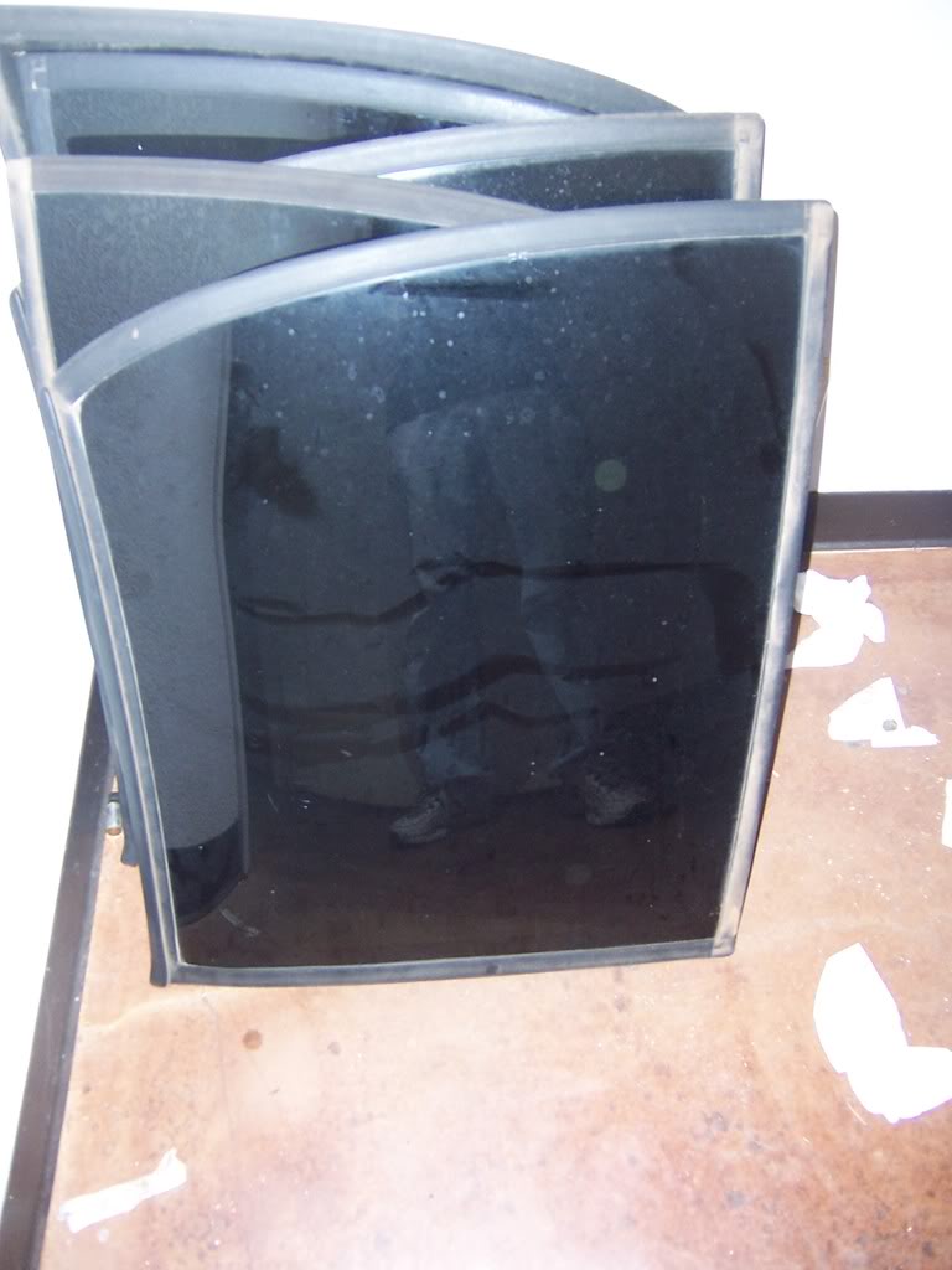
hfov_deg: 42.9
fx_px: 1210
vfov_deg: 55.4
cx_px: 476
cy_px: 635
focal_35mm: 33
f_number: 2.8
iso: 140
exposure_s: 1/60
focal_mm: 5.5
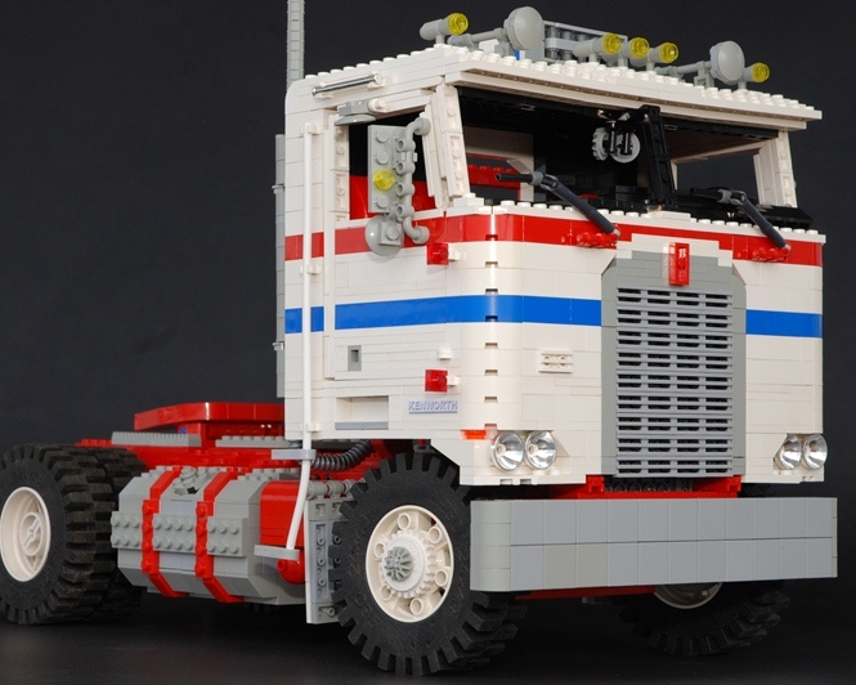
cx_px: 368
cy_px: 341
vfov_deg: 16.2
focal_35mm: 95
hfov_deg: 20.2
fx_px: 2407
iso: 200
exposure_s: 1/125
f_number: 11
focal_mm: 56
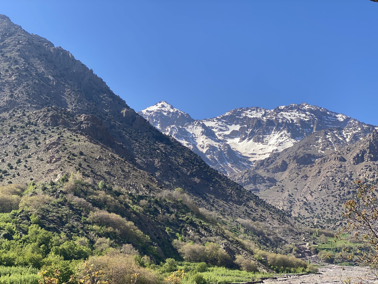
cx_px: 189
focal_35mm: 52
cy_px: 142
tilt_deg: +13.4
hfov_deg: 36.8
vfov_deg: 28.0
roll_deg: -1.1
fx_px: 568
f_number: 2
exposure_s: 1/922
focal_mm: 6
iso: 20
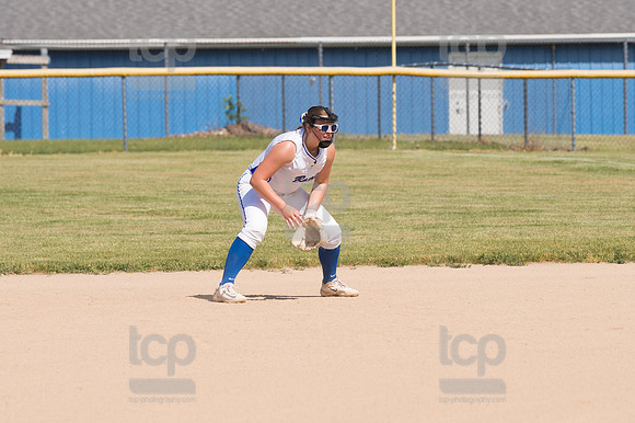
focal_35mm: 300
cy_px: 212
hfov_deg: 6.9
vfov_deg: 4.6
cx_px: 318
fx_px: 5288
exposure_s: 1/1600
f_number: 5.6
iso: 320
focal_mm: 200
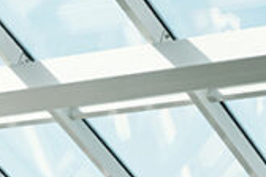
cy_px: 494
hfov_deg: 9.7
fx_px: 1574
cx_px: 180
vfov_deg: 6.0
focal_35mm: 213
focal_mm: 23
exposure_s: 1/400
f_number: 5.6
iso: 400
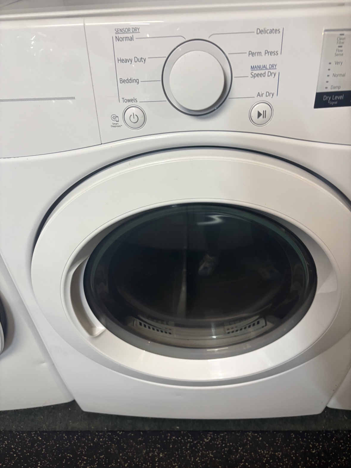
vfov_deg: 67.3
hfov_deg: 53.1
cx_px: 176
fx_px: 352
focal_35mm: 26
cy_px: 234
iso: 160
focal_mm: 5.96
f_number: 1.6
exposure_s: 1/60
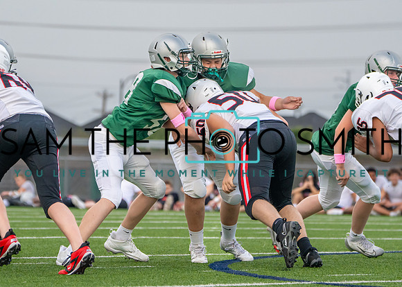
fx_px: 4222
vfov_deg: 3.9
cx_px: 156
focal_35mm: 370
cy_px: 133
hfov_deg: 5.5
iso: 1000
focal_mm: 212
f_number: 5.6
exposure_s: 1/1600
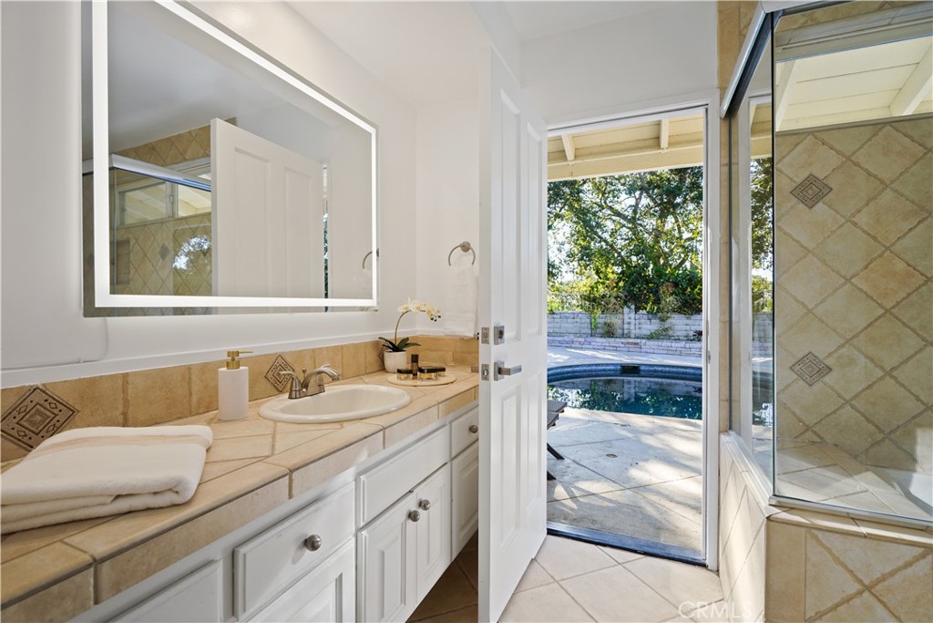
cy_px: 312
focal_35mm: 16
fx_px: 415
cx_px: 466
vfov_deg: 73.8
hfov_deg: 96.7
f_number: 5
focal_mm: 16
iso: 125
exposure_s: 1/30
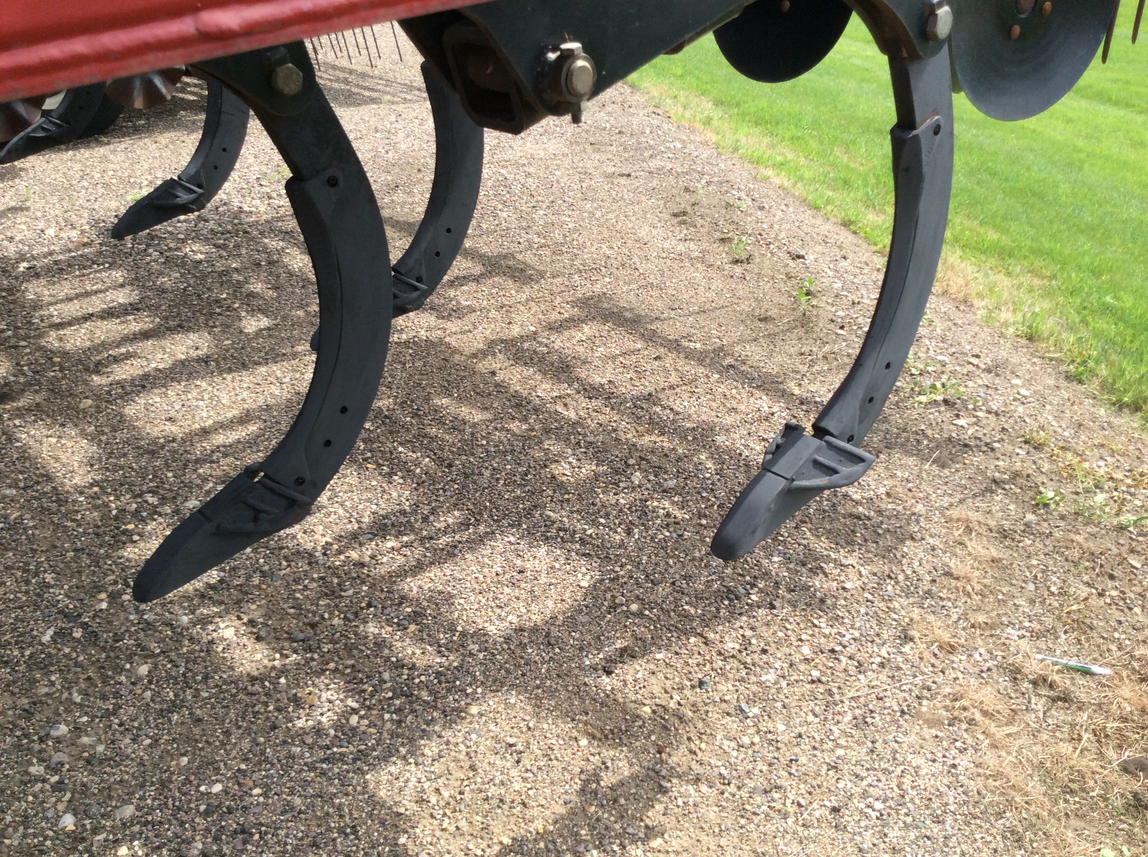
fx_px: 1060
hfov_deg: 56.9
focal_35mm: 32
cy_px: 428
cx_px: 574
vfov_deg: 44.1
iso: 32
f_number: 2.4
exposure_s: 1/665
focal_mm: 3.3
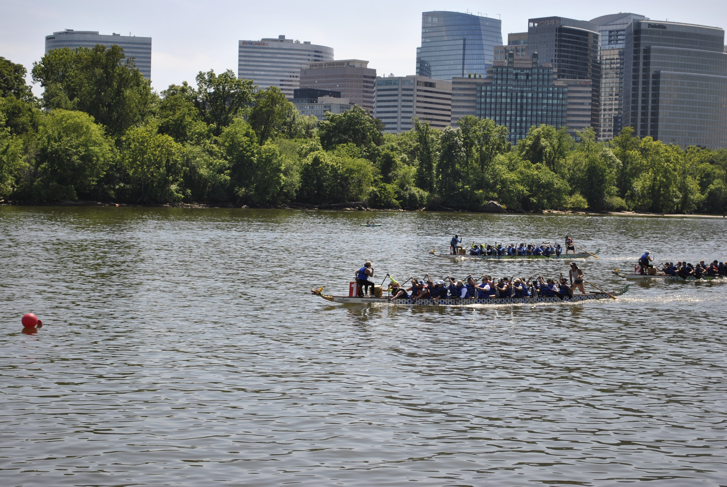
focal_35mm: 68
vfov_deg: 20.2
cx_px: 364
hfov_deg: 29.8
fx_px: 1365
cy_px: 244
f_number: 5.3
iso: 100
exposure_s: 1/640
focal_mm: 45
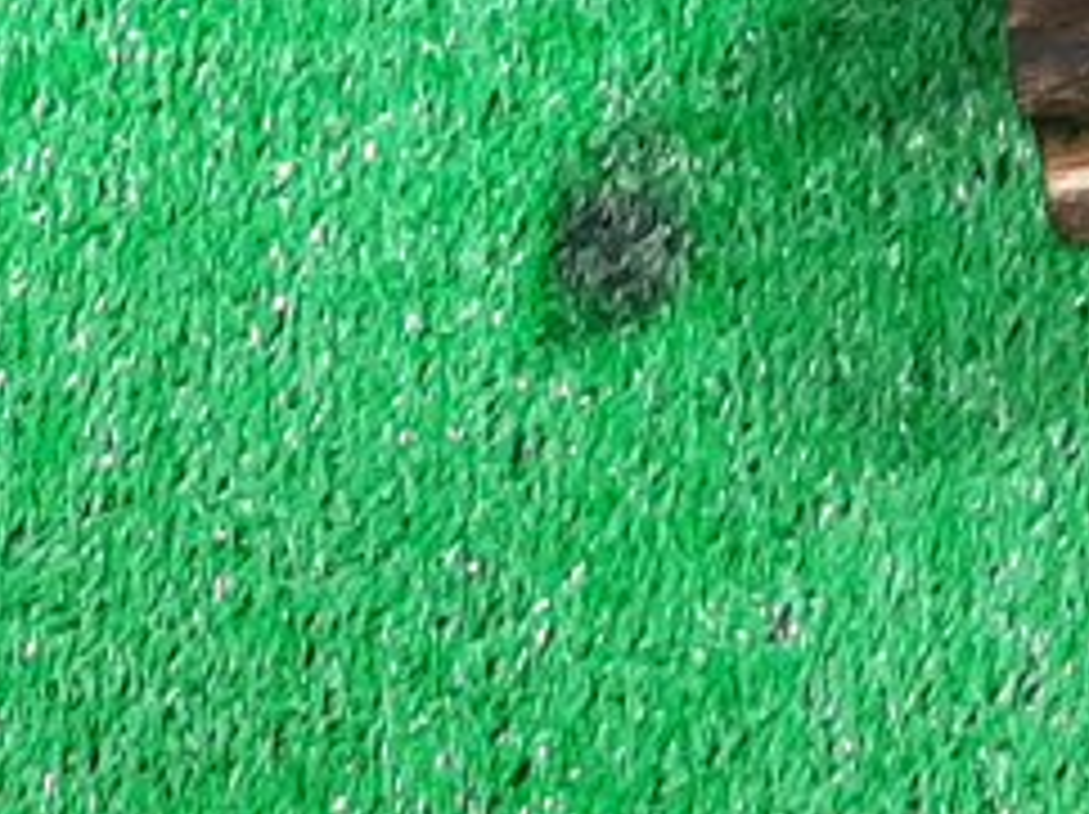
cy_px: -1574
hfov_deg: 11.9
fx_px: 4871
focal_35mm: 155
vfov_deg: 8.2
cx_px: 1836
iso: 170
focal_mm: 3.93
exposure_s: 1/50
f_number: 1.7
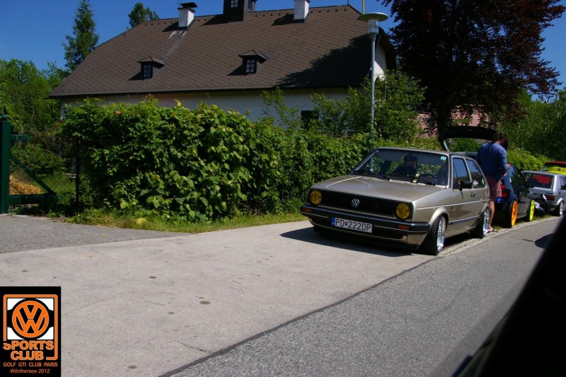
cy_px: 188
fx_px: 495
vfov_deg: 41.7
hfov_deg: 59.5
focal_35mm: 32
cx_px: 283
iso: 200
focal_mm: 21
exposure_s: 1/250
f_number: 11
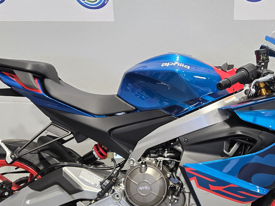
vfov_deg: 30.3
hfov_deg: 39.1
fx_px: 381
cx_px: 186
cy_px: 109
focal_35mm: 48
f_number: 1.8
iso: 320
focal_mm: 5.4
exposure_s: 1/120
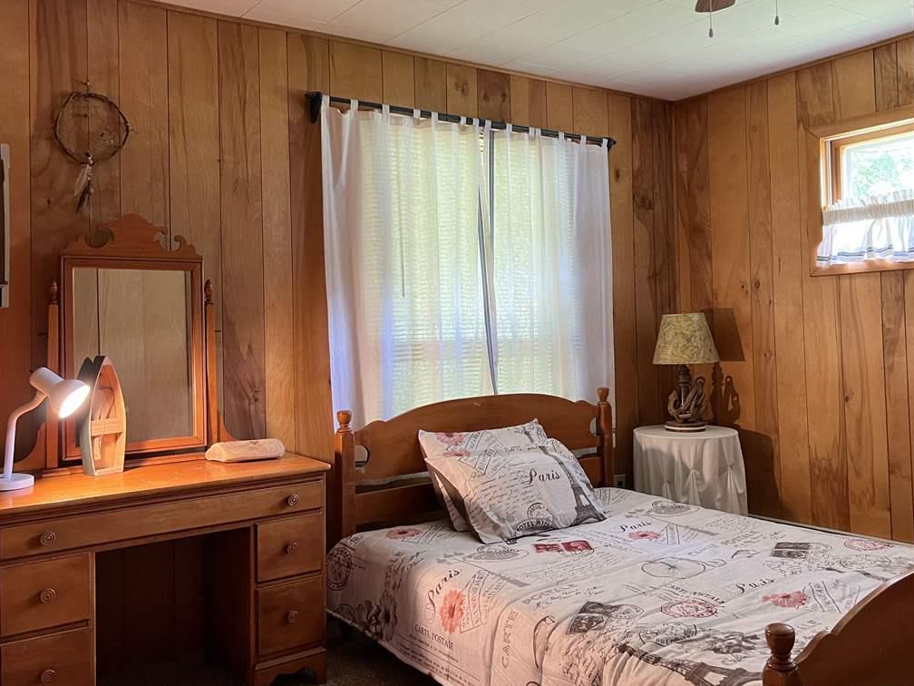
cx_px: 516
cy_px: 314
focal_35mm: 33
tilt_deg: +2.1
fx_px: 871
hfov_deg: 55.2
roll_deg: +1.5
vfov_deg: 42.9
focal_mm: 5.7
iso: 160
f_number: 1.5
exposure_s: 1/60
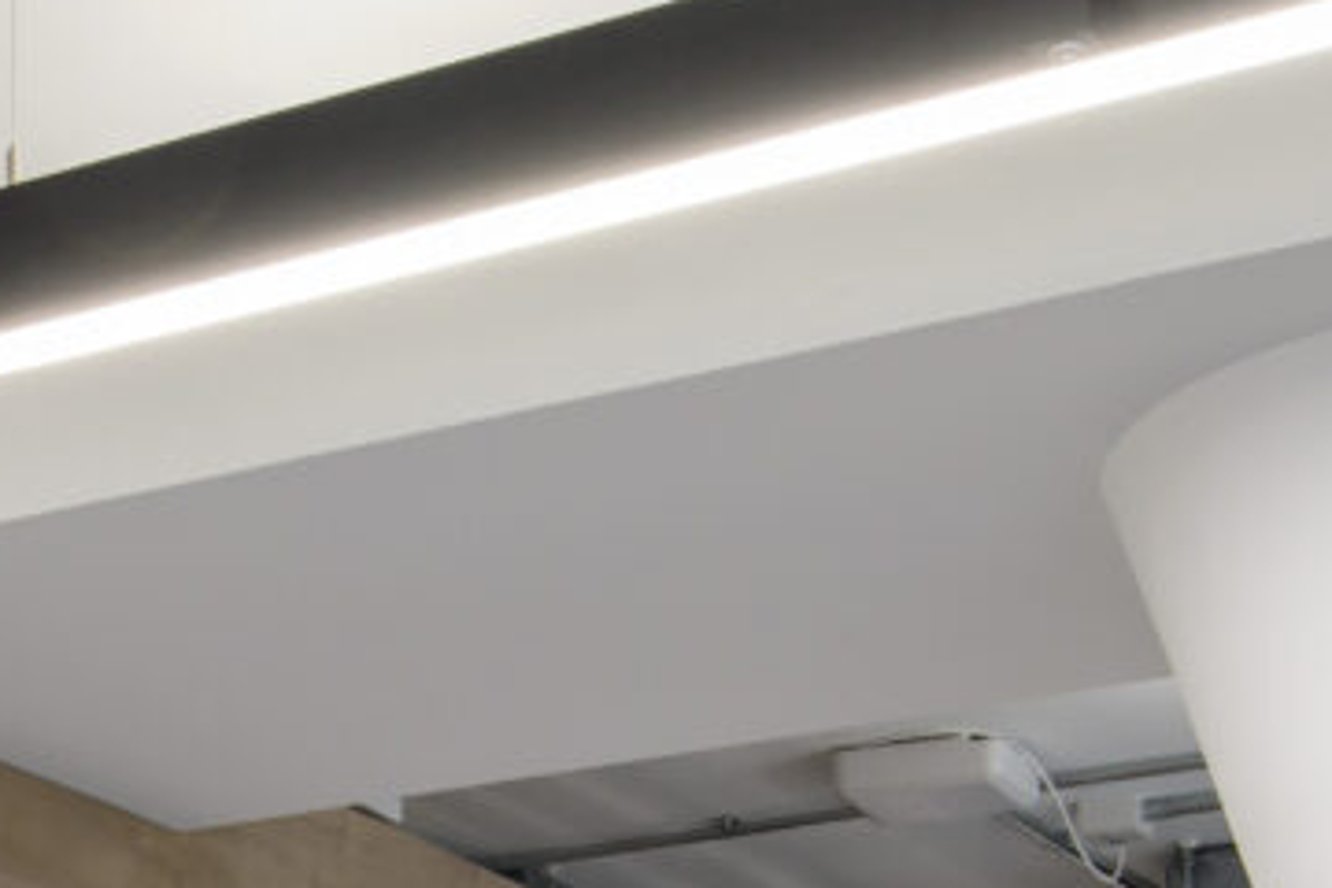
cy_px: 1856
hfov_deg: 18.2
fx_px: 3996
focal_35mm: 108
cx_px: -137
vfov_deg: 11.3
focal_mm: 19
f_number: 13
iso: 160
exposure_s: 1/2.5
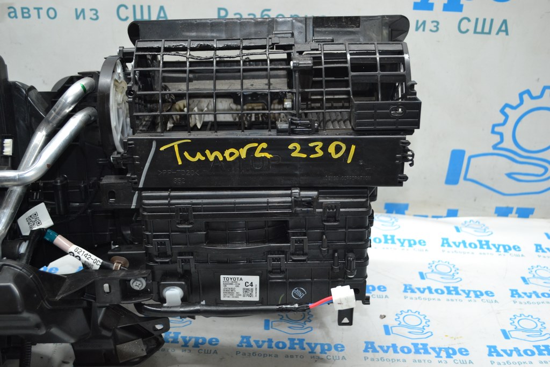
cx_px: 275
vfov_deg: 31.9
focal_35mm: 42
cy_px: 184
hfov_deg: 46.4
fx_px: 642
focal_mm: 28
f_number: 4.5
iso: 560
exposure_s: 1/60
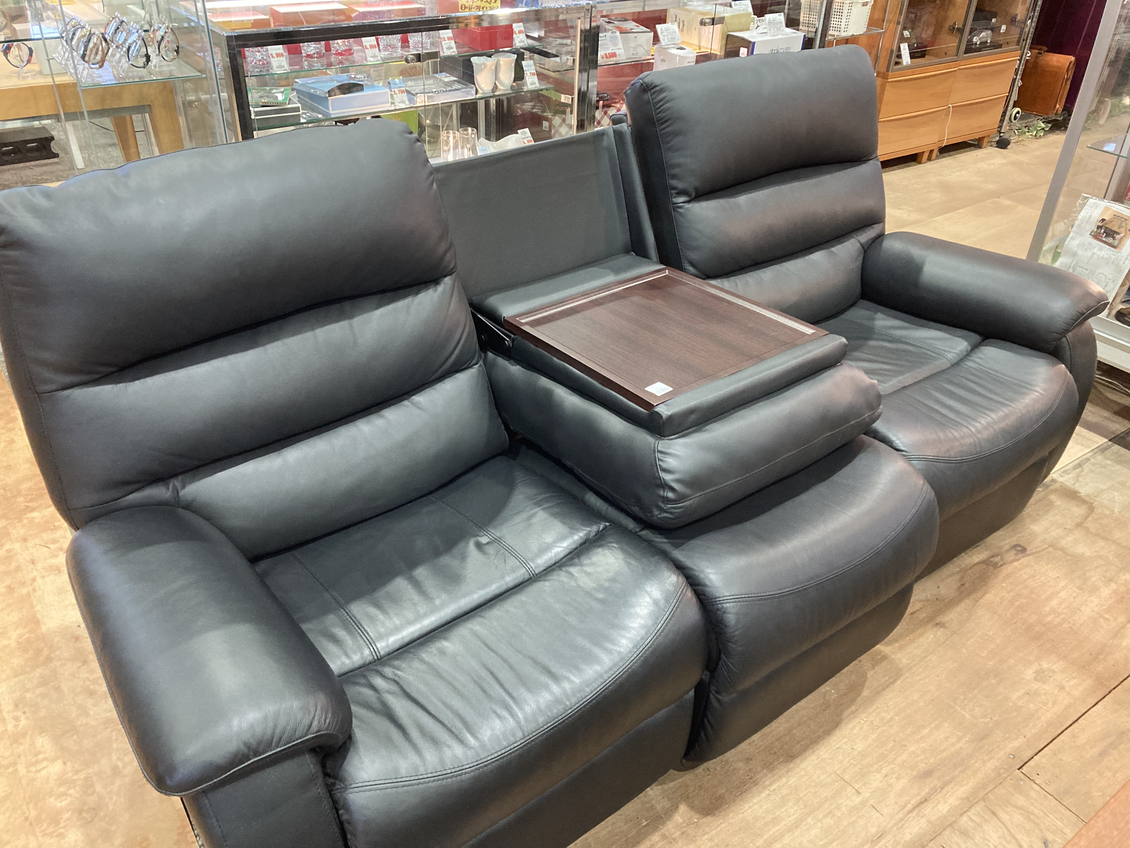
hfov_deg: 63.4
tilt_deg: -32.5
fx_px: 914
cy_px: 424
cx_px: 565
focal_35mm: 28
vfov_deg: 49.7
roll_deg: -3.4
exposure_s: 1/50
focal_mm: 3.99
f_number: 1.8
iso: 320
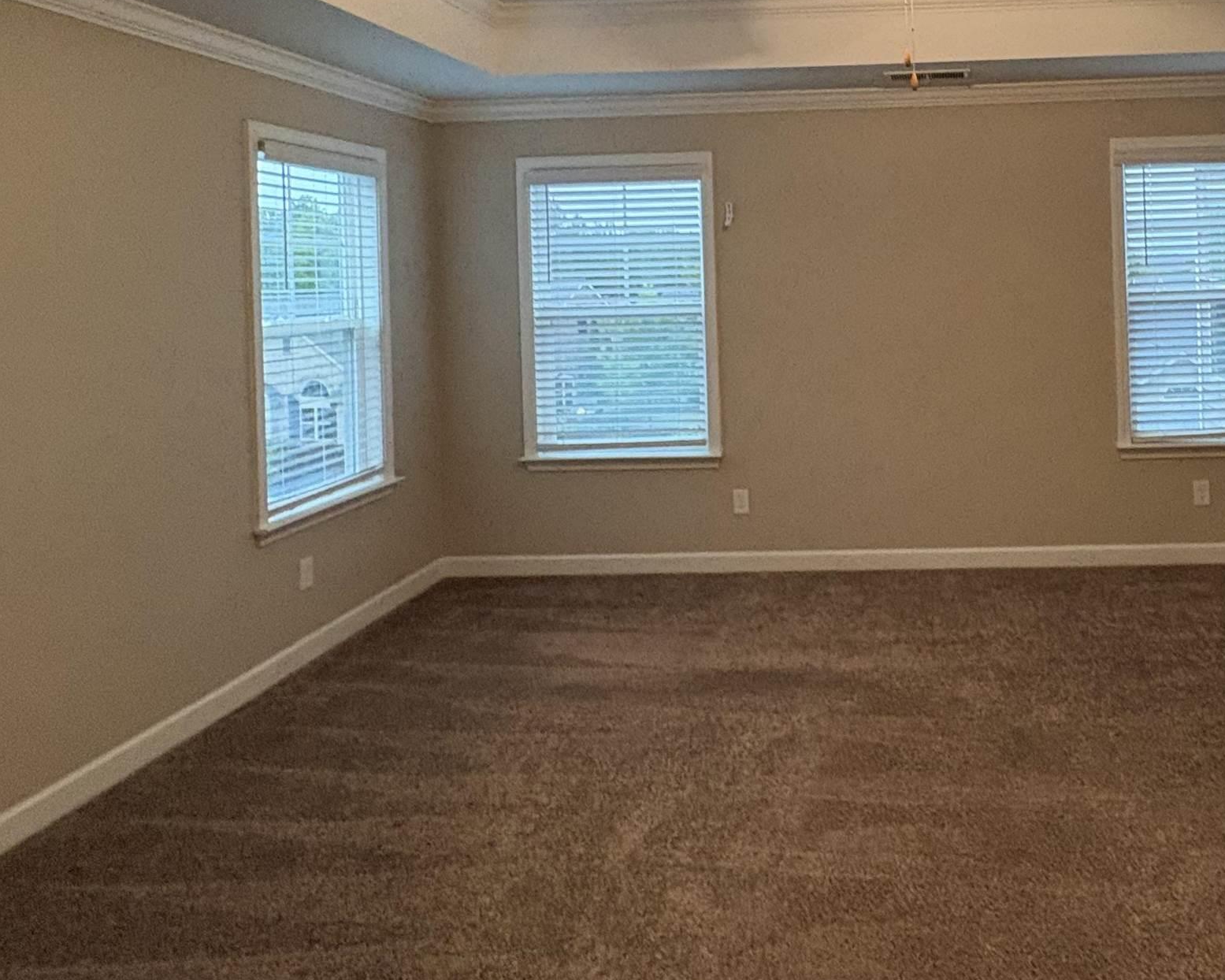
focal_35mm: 27
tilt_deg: +2.0
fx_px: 979
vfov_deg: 51.3
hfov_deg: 61.1
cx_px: 894
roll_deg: +2.7
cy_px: 268
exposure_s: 1/60
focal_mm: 2.22
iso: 400
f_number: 2.2
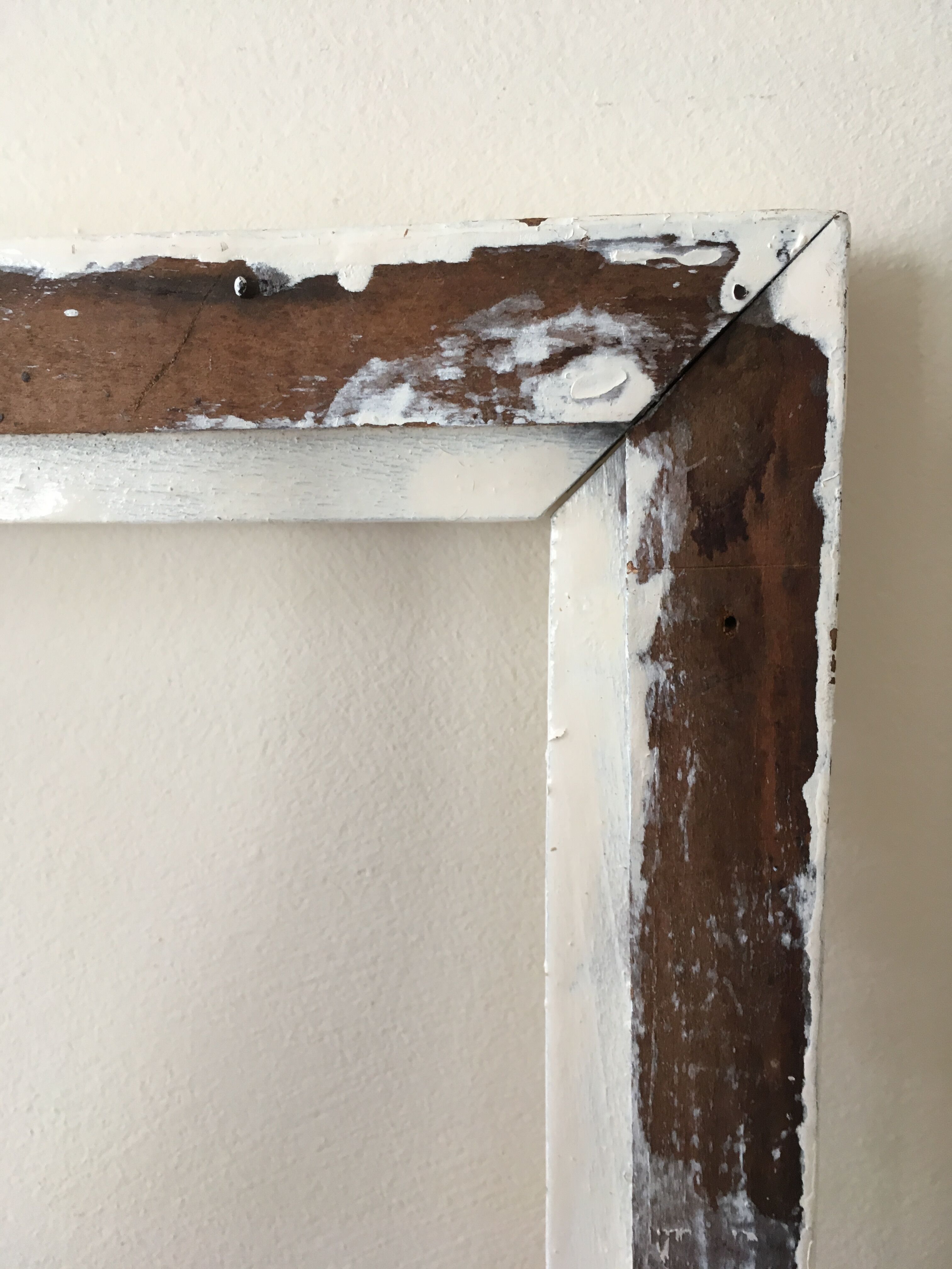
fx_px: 1063
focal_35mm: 29
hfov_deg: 48.2
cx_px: 476
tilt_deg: -12.5
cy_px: 634
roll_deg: +1.8
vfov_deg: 61.7
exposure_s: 1/33
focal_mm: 4.15
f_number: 2.2
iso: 80
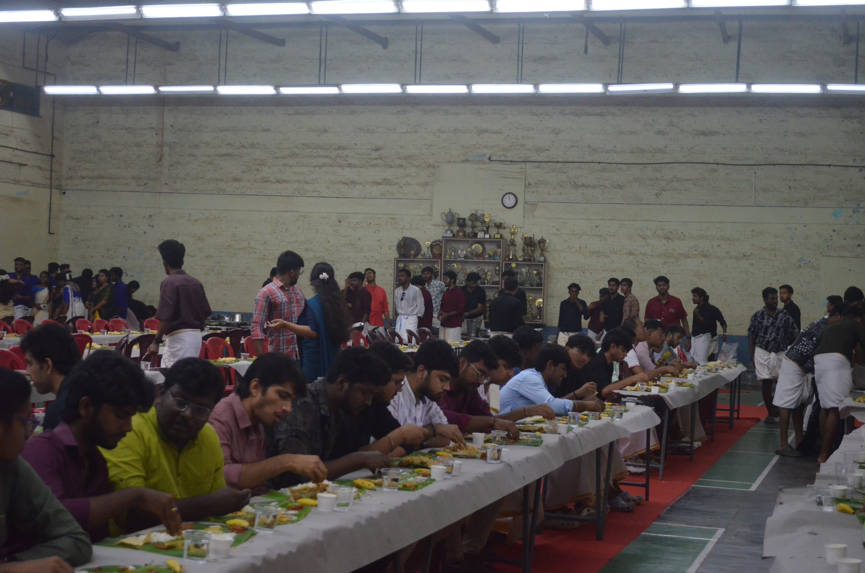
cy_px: 286
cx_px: 432
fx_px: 1439
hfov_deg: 33.5
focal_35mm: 60
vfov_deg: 22.5
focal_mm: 40
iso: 2500
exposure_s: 1/320
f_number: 5.3
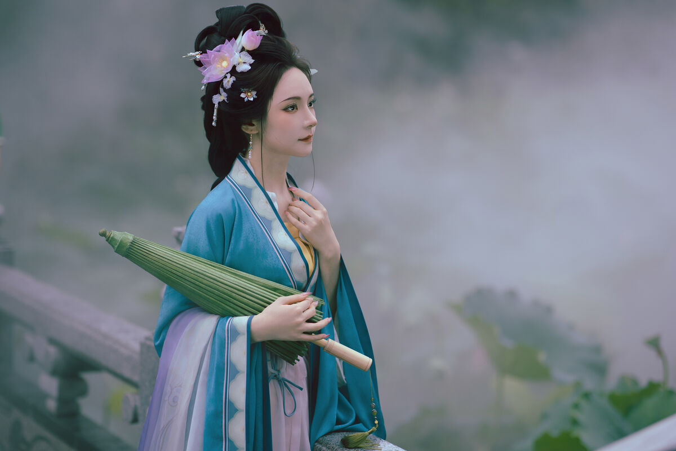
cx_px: 338
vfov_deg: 16.1
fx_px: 1596
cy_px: 226
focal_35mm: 85
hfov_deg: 23.9
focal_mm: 85
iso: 200
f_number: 2
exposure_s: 1/800
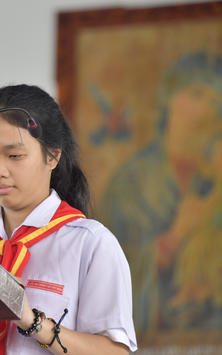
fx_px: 5024
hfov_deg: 2.5
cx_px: 4
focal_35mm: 519
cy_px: 159
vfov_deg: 4.0
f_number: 5.6
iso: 1100
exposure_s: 1/320
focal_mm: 300
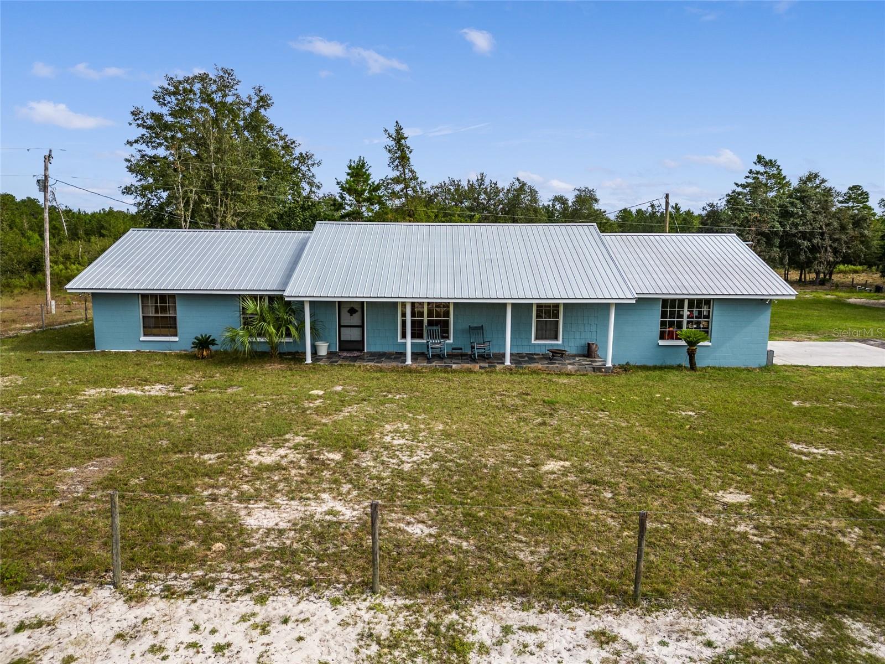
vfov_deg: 56.8
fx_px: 614
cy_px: 332
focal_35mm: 24
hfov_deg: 71.6
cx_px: 442
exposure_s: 1/2500
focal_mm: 6.72
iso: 120
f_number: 1.7
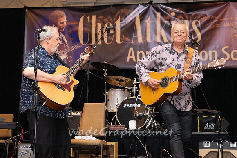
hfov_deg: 25.9
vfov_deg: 17.5
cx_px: 108
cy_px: 64
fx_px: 514
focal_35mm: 78
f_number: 5
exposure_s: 1/200
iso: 4000
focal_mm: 66
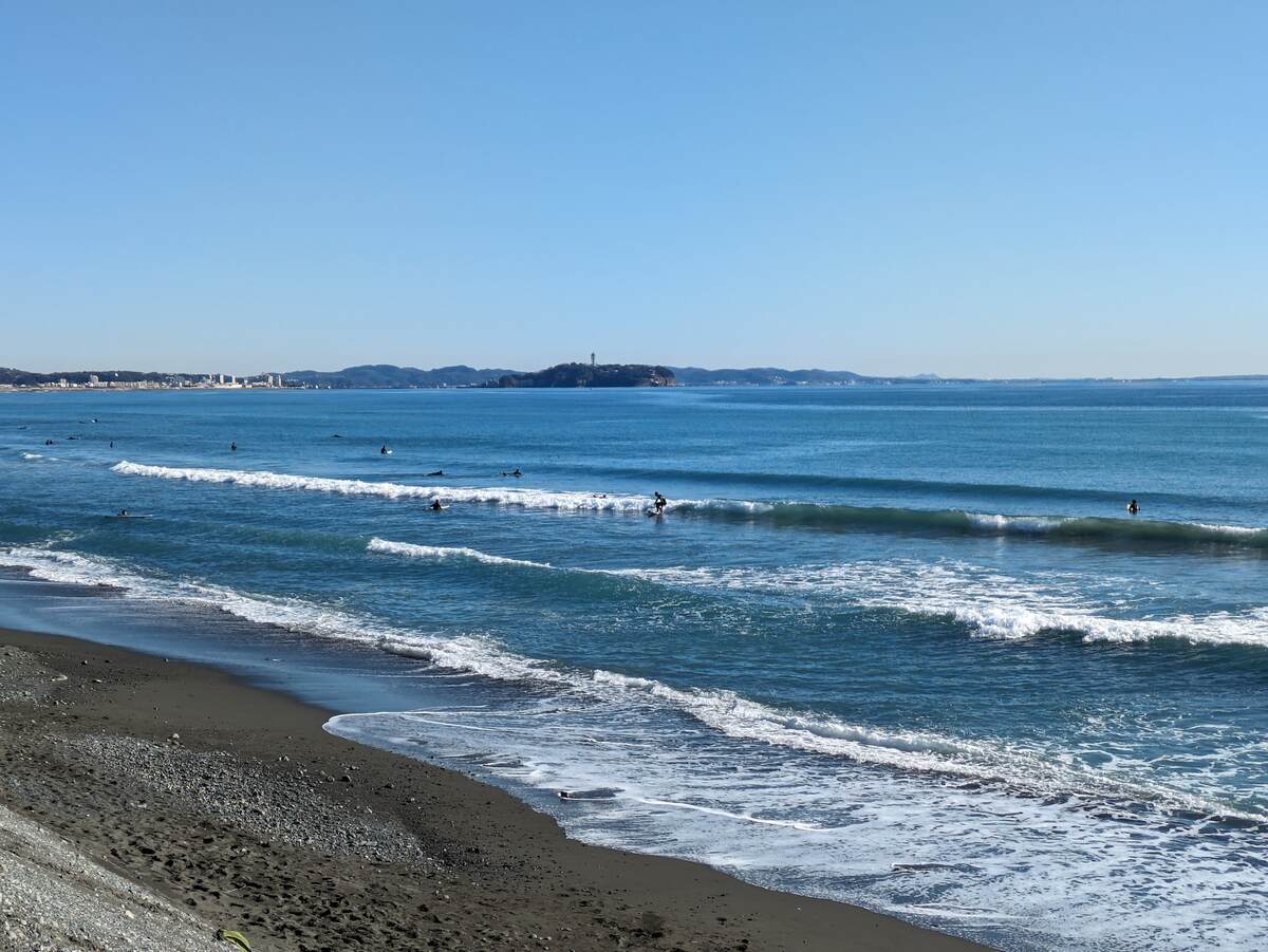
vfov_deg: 28.6
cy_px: 476
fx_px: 1869
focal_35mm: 51
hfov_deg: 37.5
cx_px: 634
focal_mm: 5.43
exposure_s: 1/2299
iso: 52
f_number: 1.89
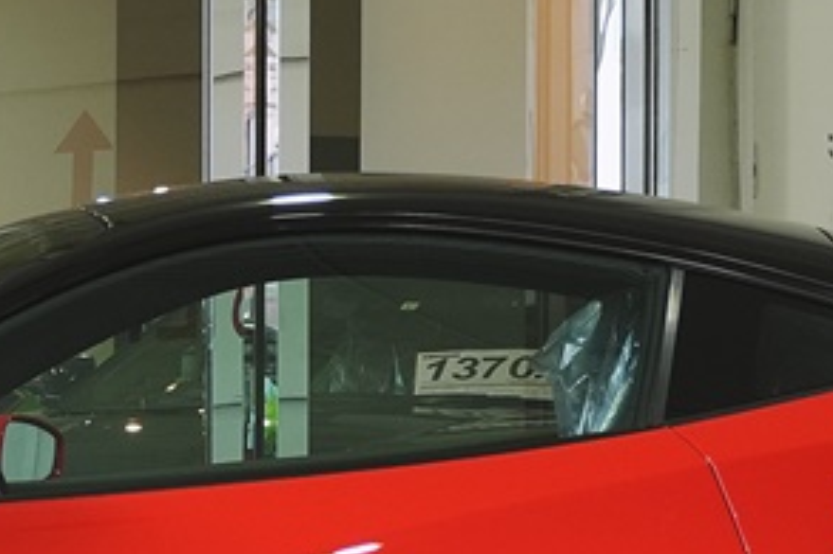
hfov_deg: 7.9
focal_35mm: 261
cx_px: 364
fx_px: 6036
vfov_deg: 5.3
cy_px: 301
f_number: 4.5
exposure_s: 1/160
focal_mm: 34
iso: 500
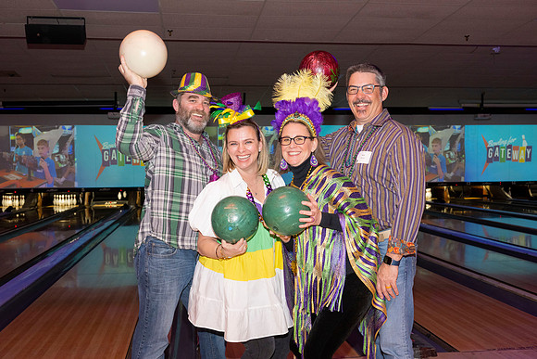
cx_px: 268
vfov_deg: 34.2
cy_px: 180
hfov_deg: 49.5
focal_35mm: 39
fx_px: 582
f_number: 5.6
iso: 1600
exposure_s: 1/60
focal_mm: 39
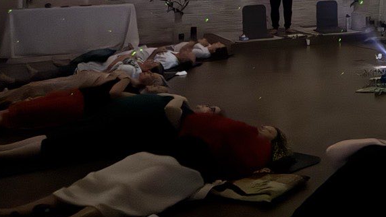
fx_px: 655
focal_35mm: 64
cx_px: 377
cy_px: -78
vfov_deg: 17.5
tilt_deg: +3.9
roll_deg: +1.1
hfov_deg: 30.7
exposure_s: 1/2
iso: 6400
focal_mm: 6.76
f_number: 1.78
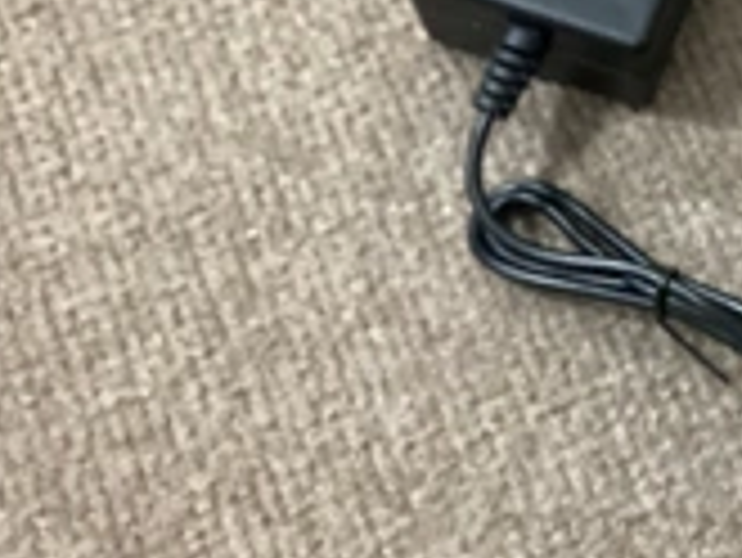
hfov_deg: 25.1
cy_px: 171
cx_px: 688
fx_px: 1609
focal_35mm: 75
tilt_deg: -70.4
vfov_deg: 19.6
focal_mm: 3.3
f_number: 2.4
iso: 500
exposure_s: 1/30
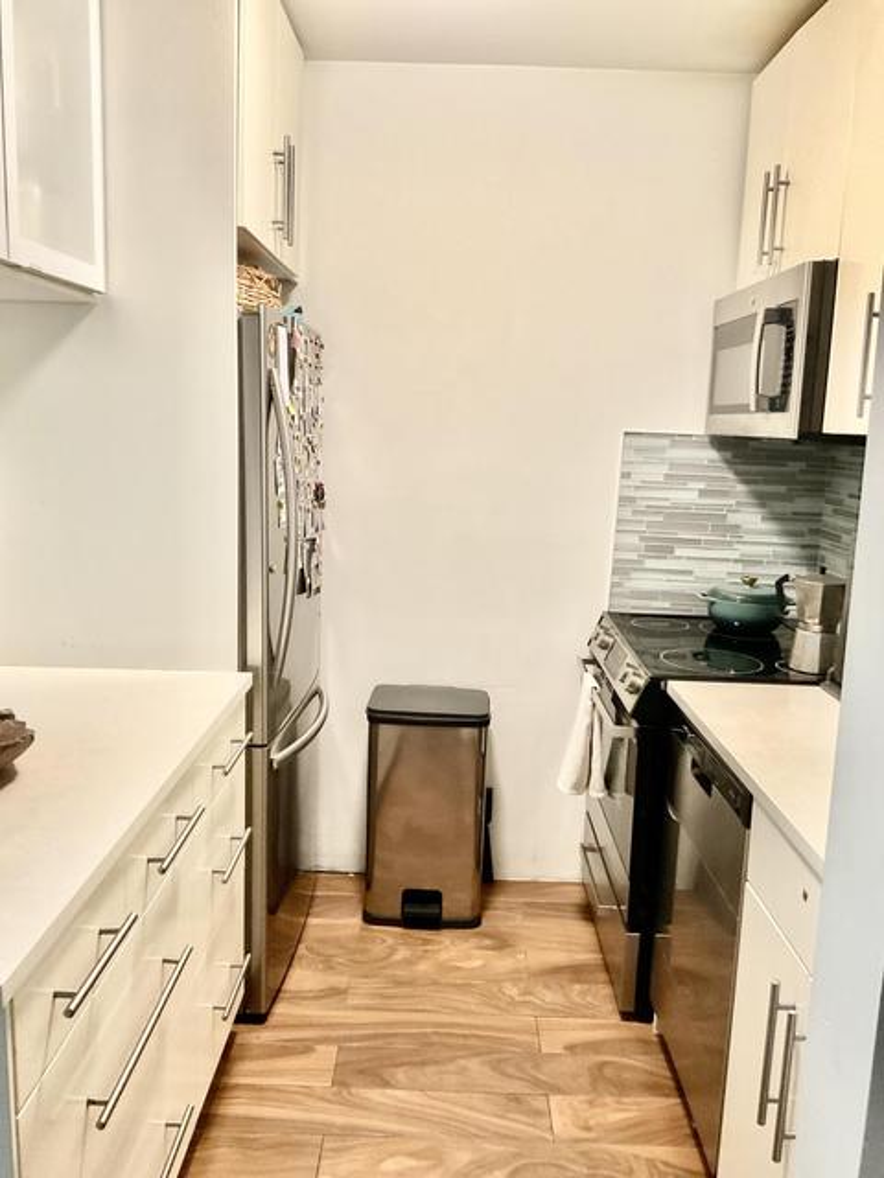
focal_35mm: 29
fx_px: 987
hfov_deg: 48.2
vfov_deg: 61.7
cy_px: 589
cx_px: 442
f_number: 1.8
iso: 125
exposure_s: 1/60
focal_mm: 3
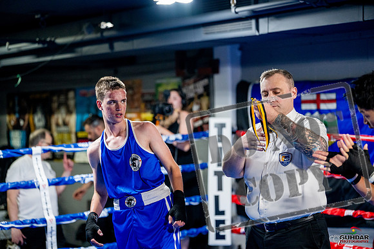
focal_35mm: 76
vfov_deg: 18.0
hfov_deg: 26.6
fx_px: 790
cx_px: 187
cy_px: 124
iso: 4000
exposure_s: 1/800
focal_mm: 76
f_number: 2
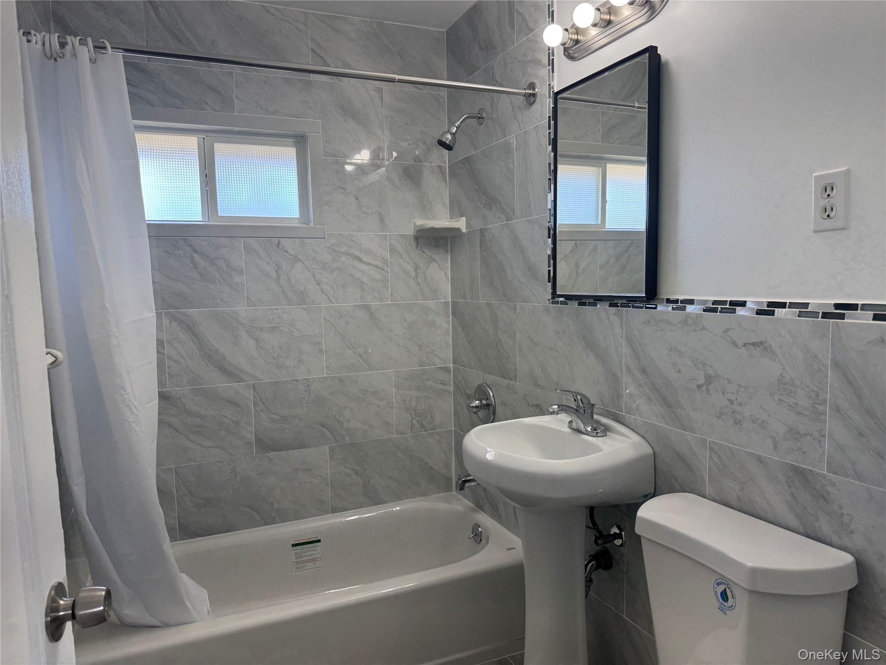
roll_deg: +0.8
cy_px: 332
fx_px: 614
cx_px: 443
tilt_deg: -6.0
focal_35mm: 24
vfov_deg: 56.8
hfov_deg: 71.6
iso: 100
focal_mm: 6.76
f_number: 1.78
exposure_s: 1/131
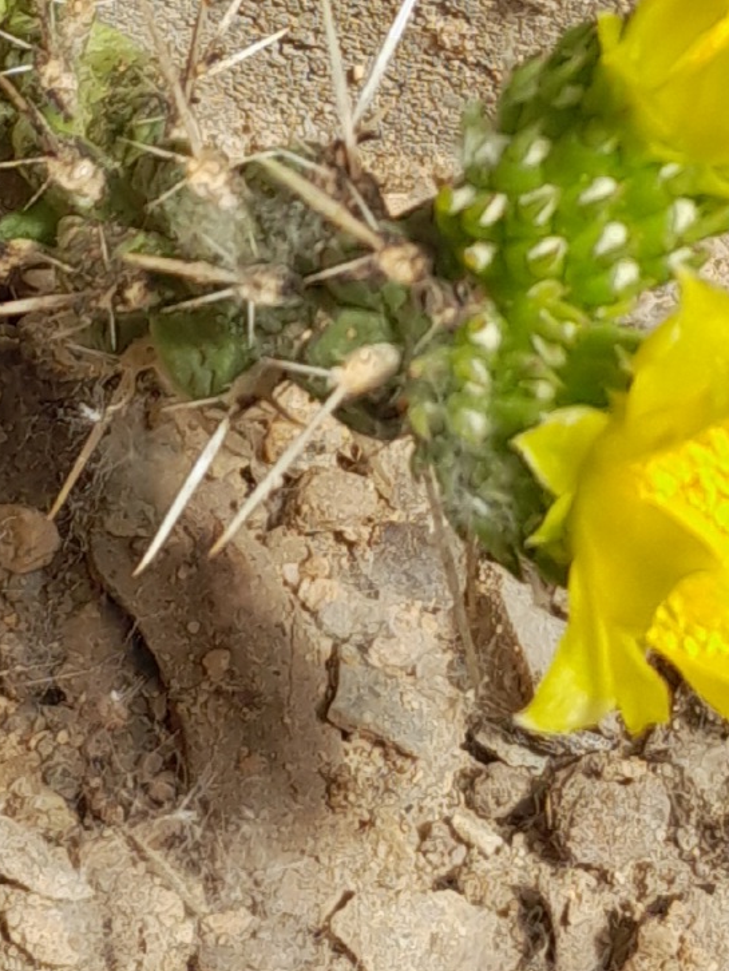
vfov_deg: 32.8
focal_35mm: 57
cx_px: 417
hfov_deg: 25.6
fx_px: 1600
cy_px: 186
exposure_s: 1/909
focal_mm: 4
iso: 40
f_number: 1.8
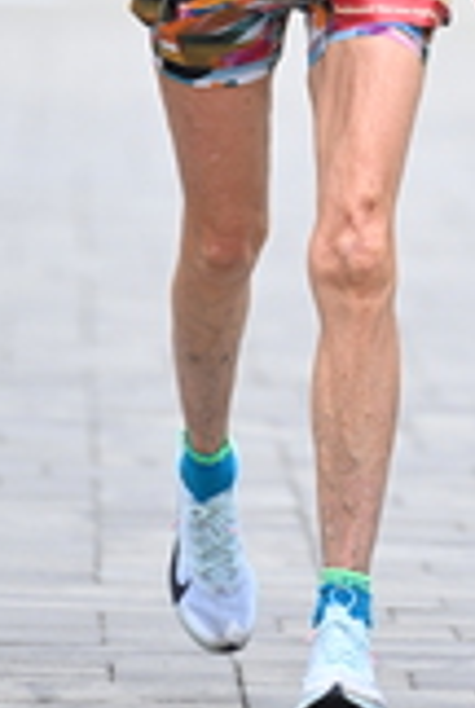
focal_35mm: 682
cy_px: -220
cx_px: 490
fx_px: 13439
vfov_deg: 3.0
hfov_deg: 2.0
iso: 1000
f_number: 2.8
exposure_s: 1/2000
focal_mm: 200
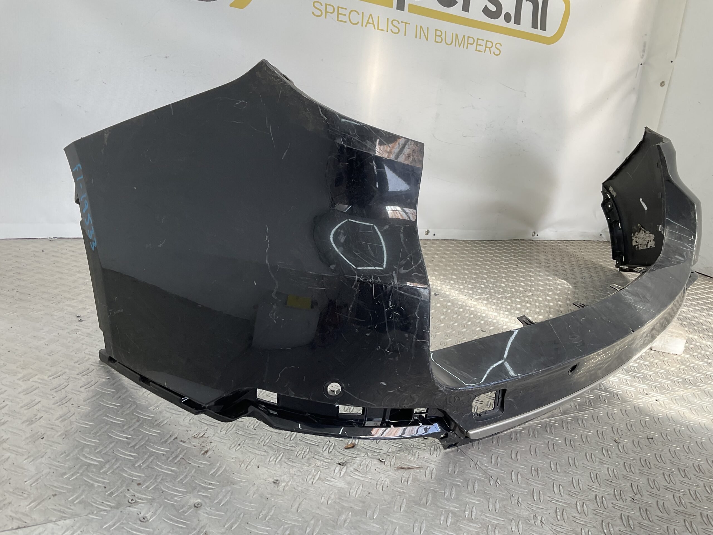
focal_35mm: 29
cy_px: 268
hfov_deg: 61.7
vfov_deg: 48.2
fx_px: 597
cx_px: 356
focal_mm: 3
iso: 16
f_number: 1.8
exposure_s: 1/166
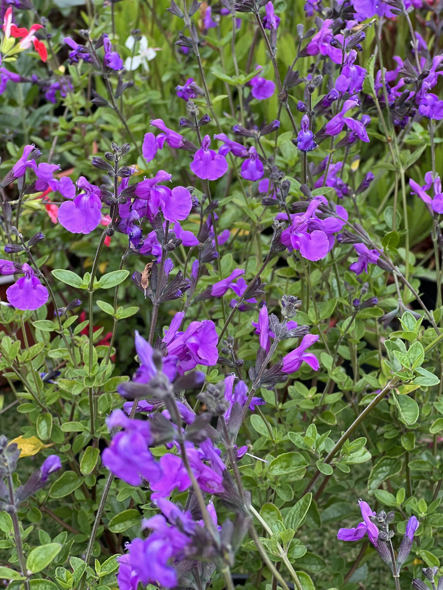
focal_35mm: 77
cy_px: 295
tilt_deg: -29.2
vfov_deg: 25.3
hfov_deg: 19.1
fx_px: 1314
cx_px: 222
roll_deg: +2.3
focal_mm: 9
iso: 32
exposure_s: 1/121
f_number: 2.8
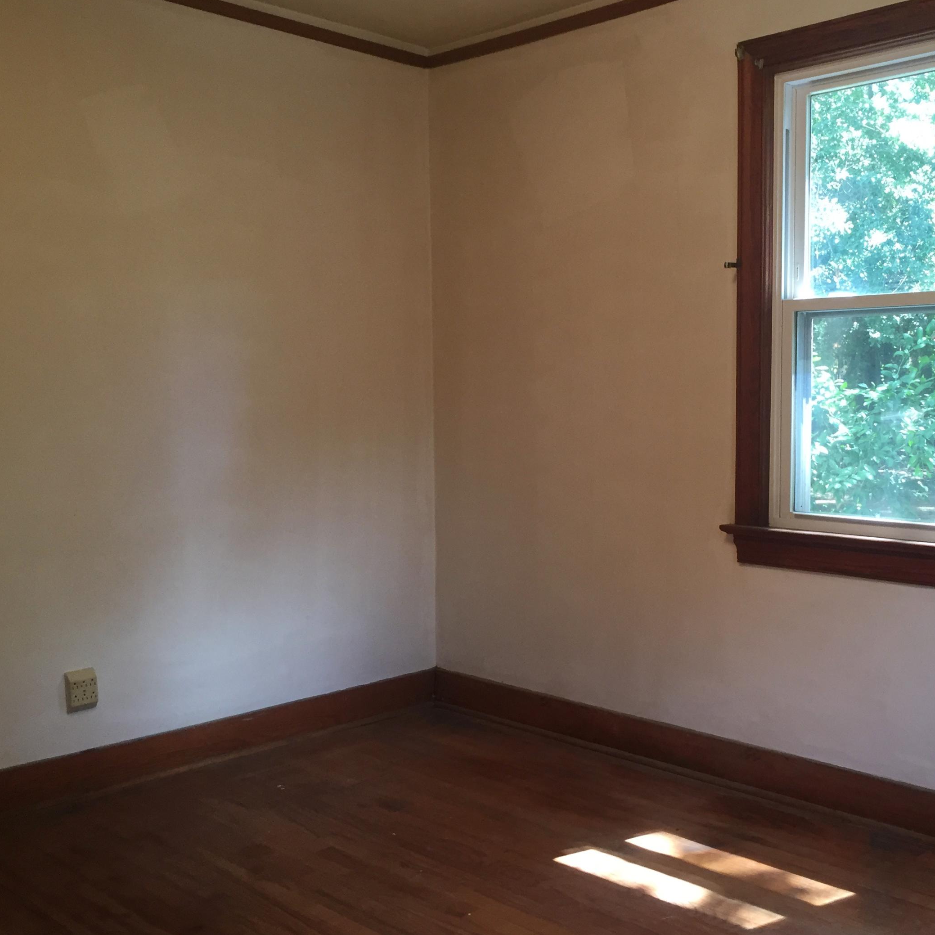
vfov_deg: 44.9
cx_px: 644
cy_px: 460
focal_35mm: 37
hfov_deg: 44.1
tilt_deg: -2.6
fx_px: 1131
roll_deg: -1.5
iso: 50
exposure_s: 1/30
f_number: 2.2
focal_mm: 4.15
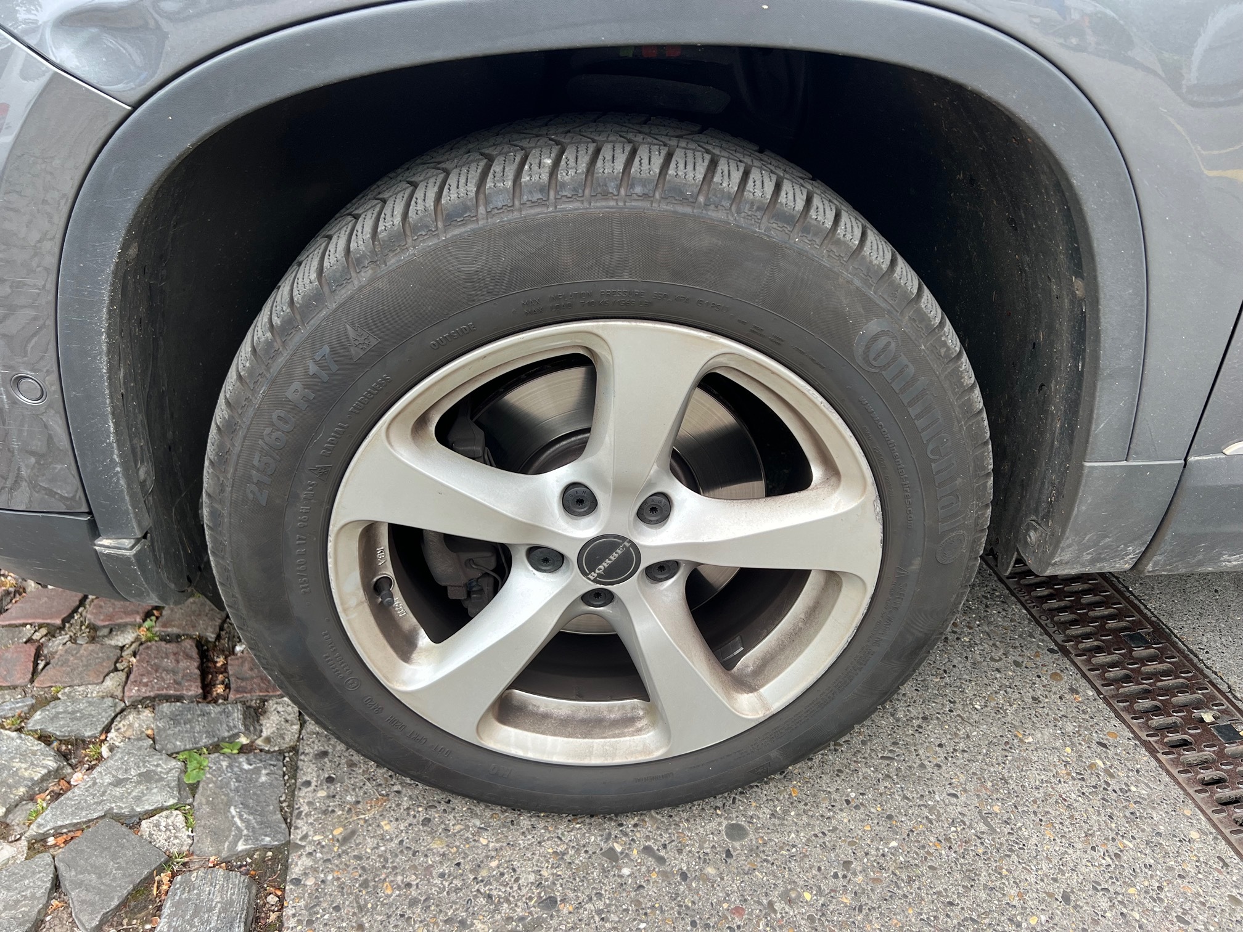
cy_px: 466
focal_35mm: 26
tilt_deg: -31.2
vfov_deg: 53.1
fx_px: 934
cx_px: 622
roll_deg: -1.9
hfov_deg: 67.3
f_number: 1.5
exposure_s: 1/309
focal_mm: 5.7
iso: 50
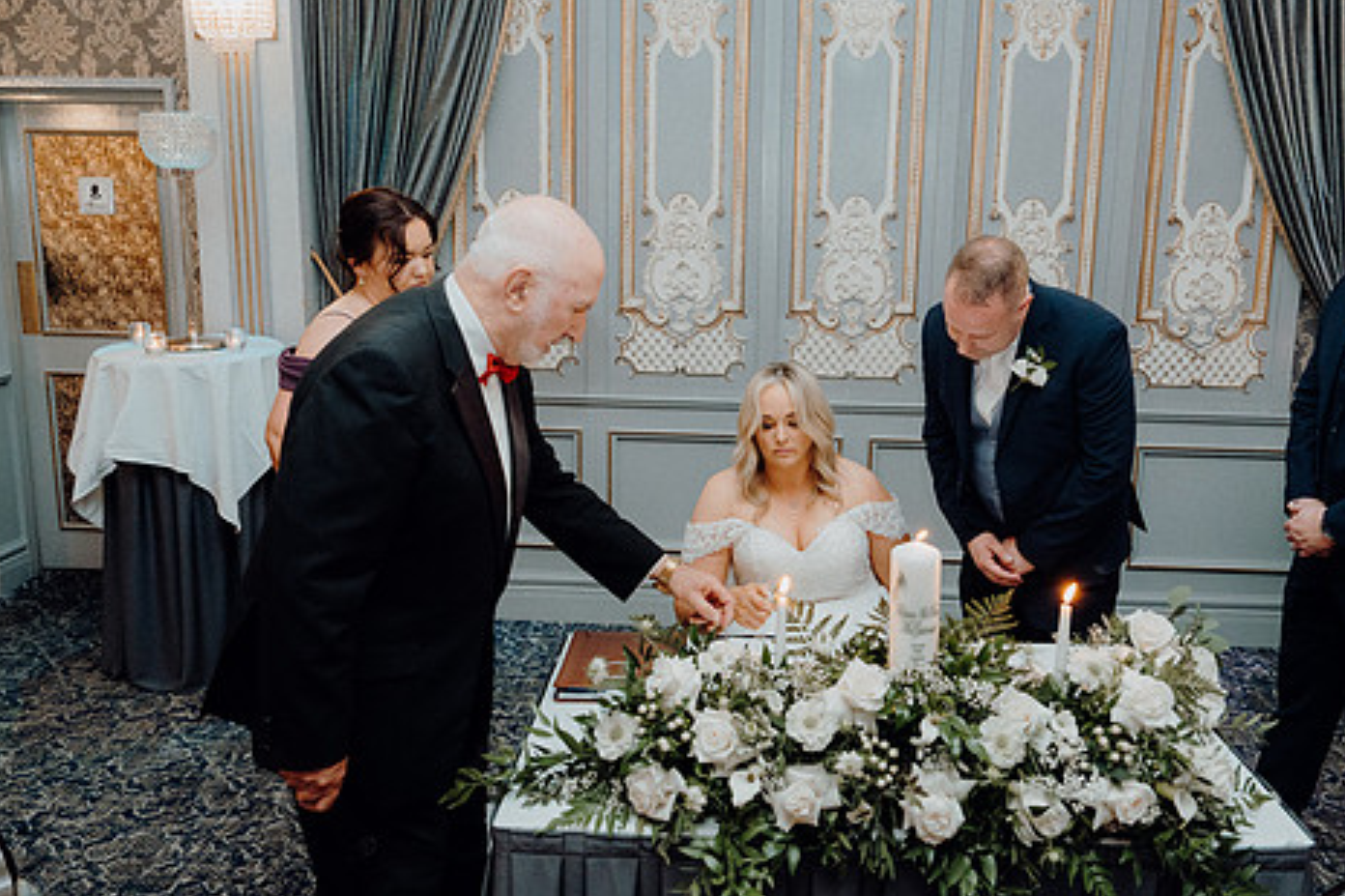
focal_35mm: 30
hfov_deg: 61.9
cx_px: 719
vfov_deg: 43.5
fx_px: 1120
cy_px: 416
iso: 2500
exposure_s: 1/160
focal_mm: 24
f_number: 3.5
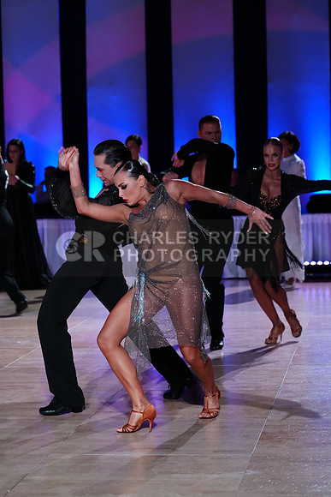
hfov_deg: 13.0
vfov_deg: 19.5
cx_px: 166
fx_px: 1447
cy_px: 248
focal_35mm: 105
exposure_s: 1/320
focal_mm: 105
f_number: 4
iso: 3200
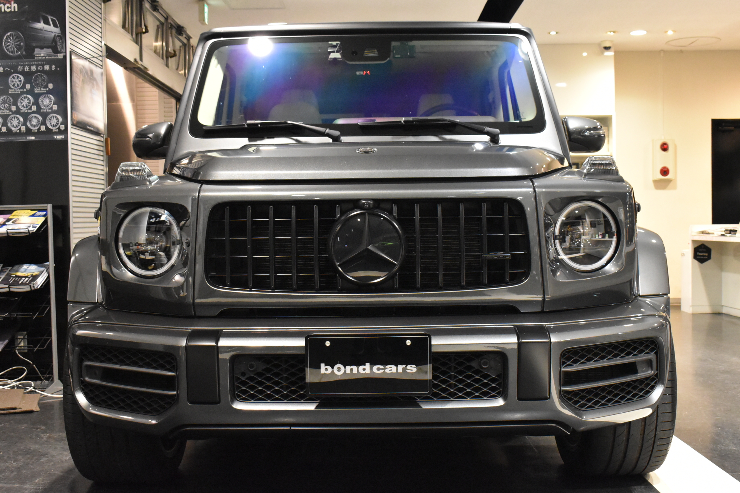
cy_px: 250
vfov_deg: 31.2
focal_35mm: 43
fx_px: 884
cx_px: 364
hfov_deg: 45.4
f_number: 8
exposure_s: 1/50
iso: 6400
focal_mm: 28
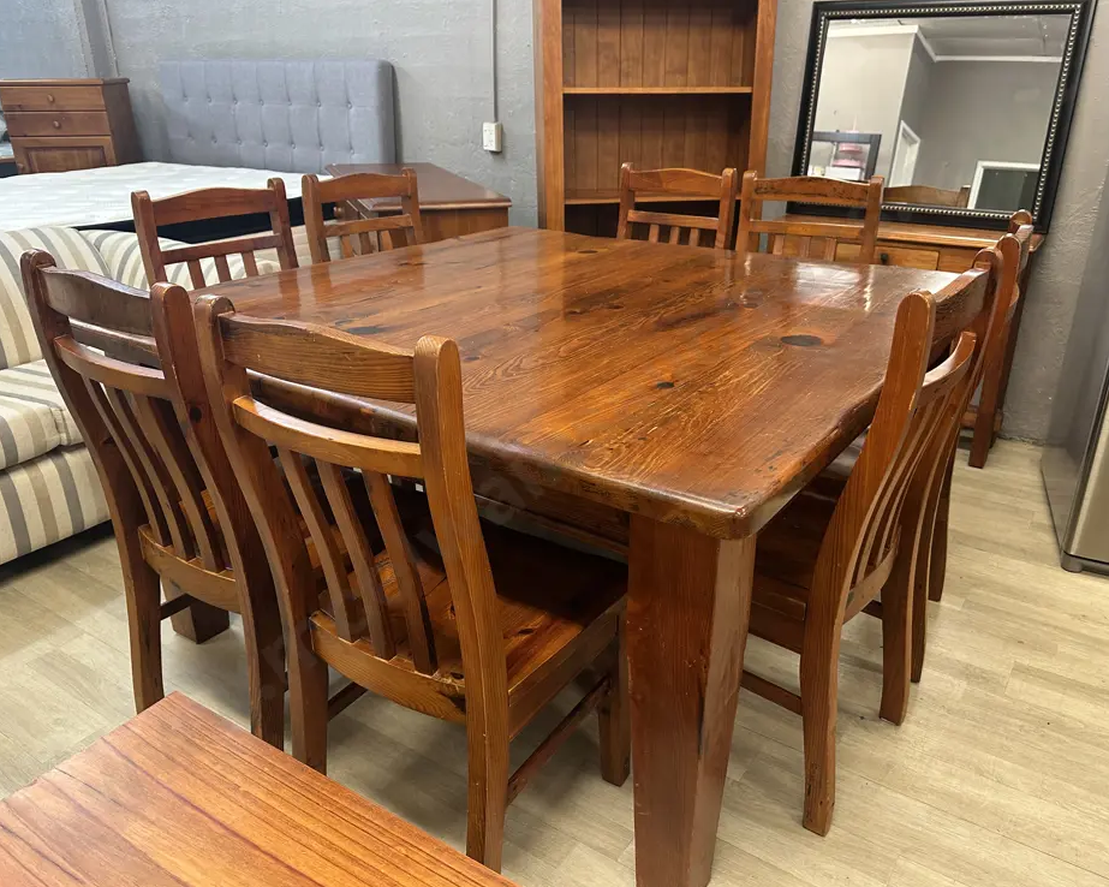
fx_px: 853
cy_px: 437
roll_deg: -0.1
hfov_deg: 66.0
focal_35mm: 26
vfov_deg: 54.9
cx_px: 580
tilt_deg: -22.3
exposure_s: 1/50
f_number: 1.78
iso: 200
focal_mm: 6.86
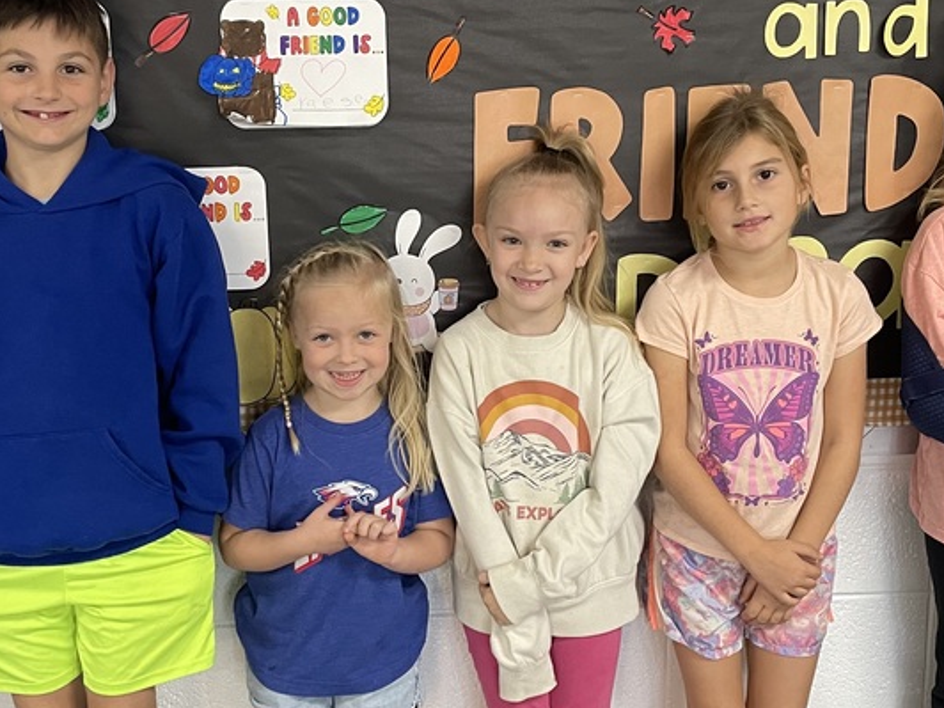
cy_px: 382
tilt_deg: -13.7
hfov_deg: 38.1
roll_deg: +1.2
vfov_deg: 29.1
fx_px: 1364
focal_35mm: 50
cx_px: 394
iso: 320
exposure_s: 1/60
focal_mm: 4.2
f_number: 1.6
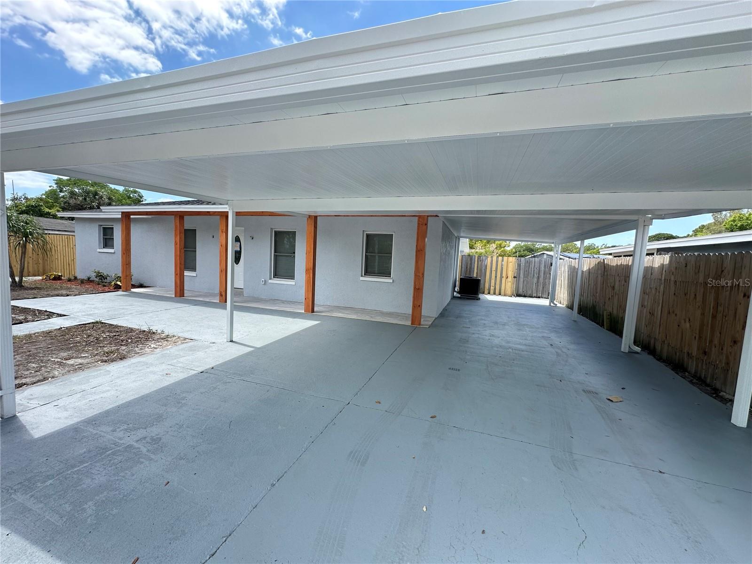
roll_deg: -2.9
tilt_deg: -4.2
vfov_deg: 85.7
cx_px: 376
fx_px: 304
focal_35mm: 14
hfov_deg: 102.1
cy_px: 282
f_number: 2.2
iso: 40
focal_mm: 2.22
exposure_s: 1/502
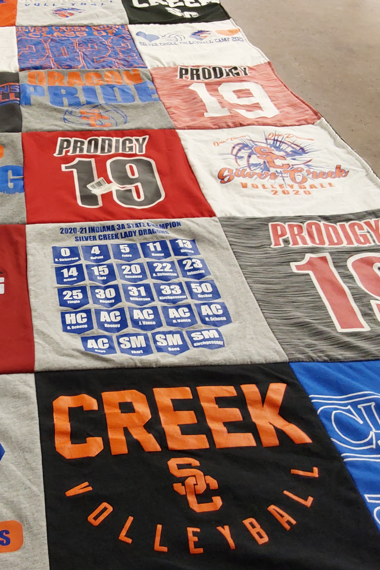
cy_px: 284
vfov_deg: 49.6
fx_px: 617
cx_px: 52
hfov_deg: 32.8
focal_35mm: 39
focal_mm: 2.91
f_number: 1.9
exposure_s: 1/60
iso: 125
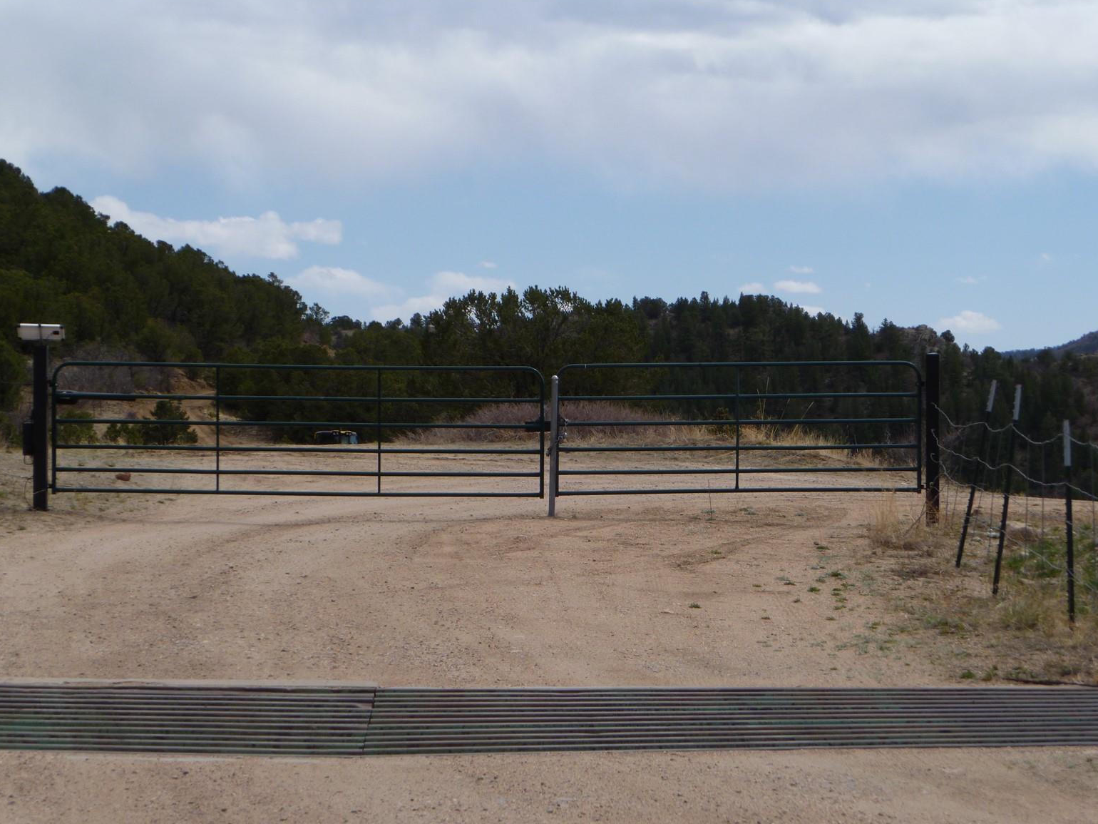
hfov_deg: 18.4
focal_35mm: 107
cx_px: 545
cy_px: 419
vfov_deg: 13.8
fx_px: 3394
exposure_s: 1/640
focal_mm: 18.3
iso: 80
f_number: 4.8
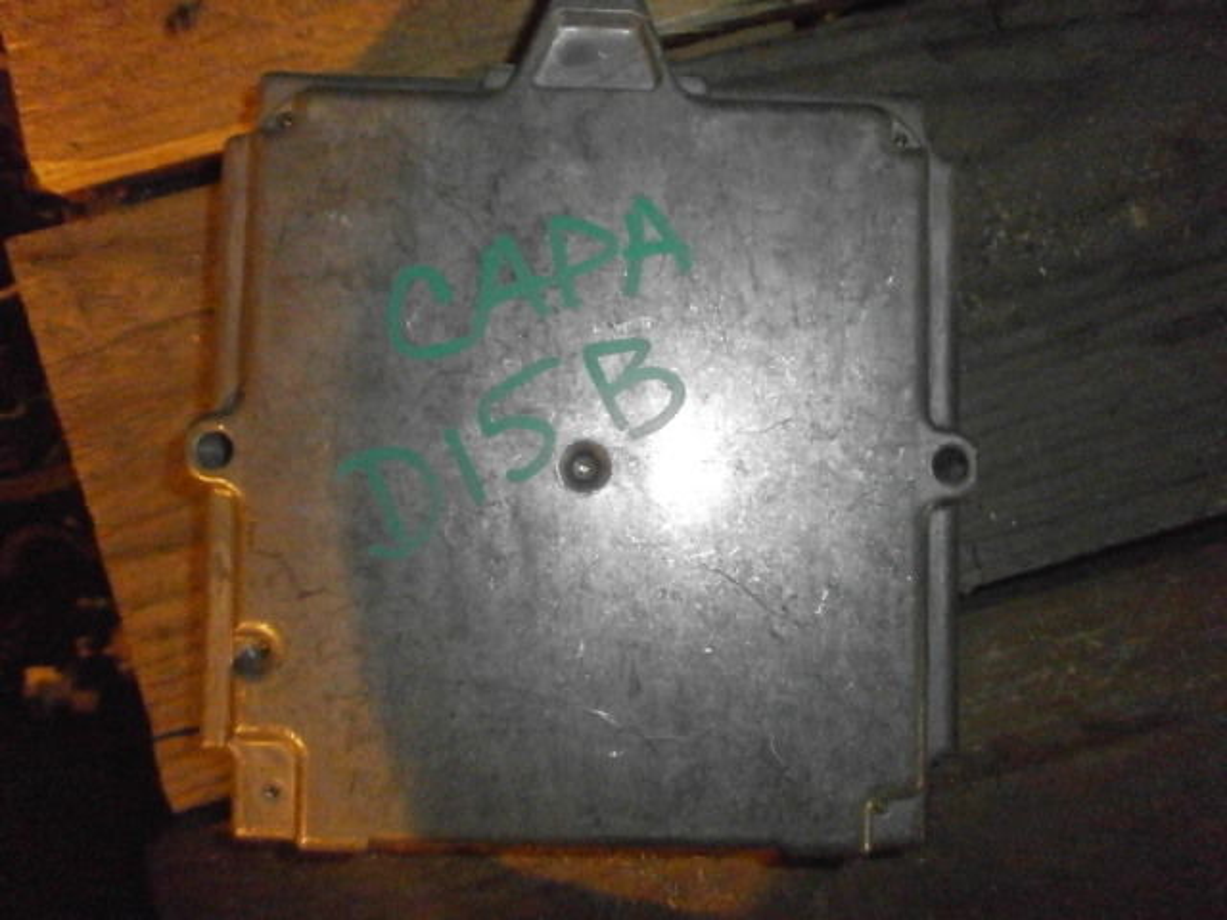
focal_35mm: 27
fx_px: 957
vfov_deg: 51.4
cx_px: 614
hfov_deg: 65.3
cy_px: 460
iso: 1600
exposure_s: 1/30
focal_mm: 4.8
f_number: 2.9
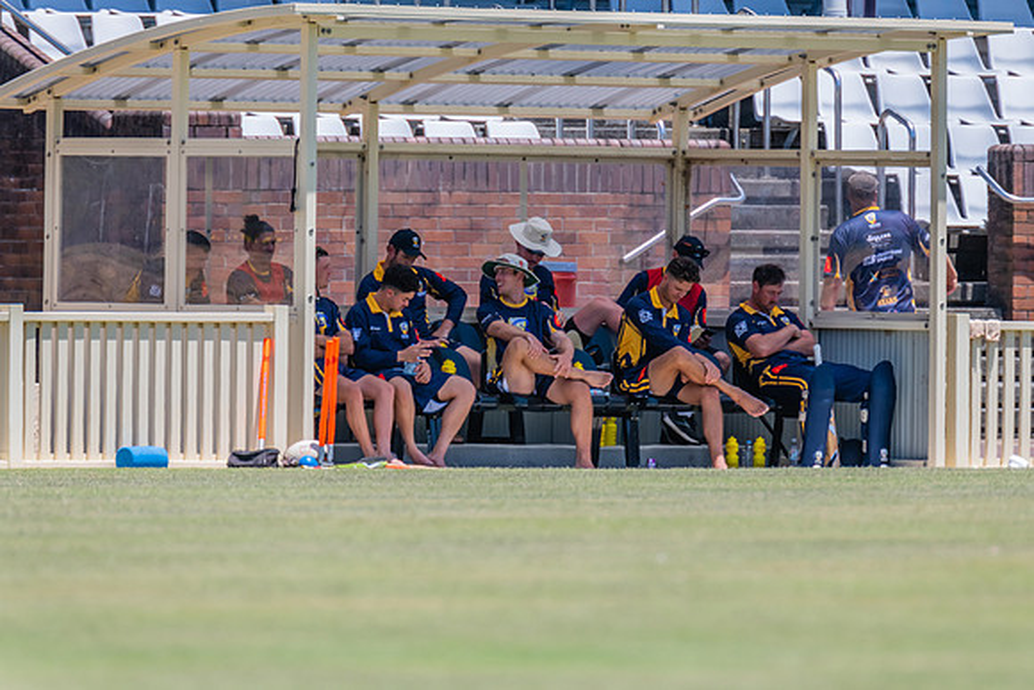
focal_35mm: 661
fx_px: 18998
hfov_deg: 3.1
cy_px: 347
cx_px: 547
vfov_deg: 2.1
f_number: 7.1
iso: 640
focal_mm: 600
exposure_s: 1/2000
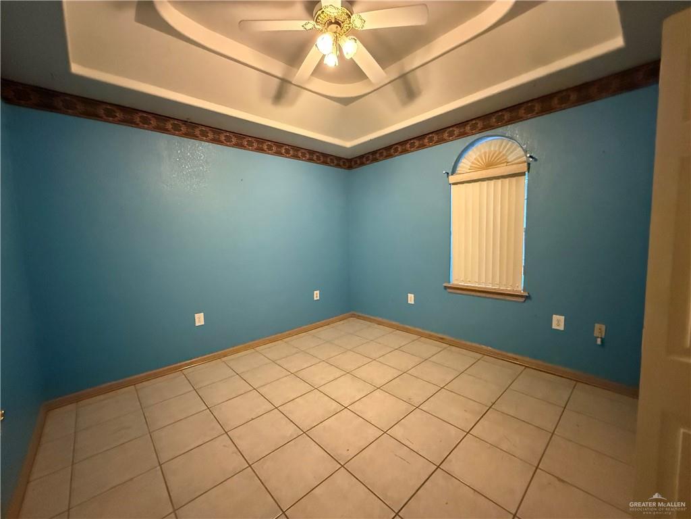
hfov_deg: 102.1
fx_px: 279
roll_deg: +1.6
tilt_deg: -5.0
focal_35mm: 14
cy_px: 260
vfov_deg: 85.7
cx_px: 346
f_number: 2.2
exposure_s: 1/60
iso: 1250
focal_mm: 2.22
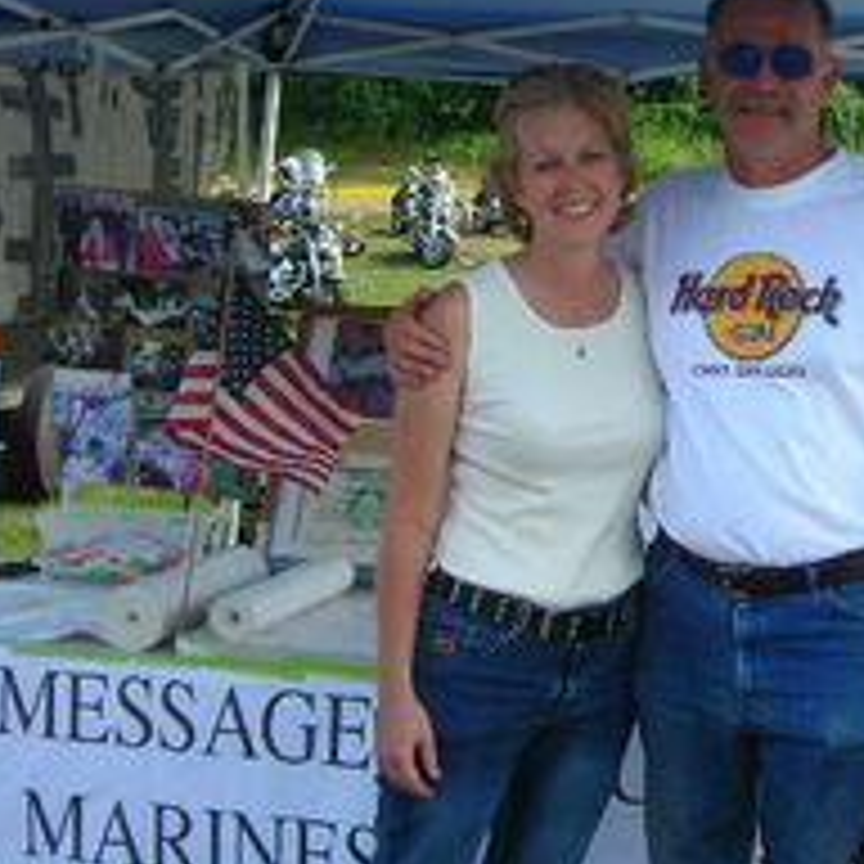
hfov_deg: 24.5
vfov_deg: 24.6
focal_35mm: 70
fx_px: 1977
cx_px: 594
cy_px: 396
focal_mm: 6.3
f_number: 3.2
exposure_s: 1/314
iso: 50
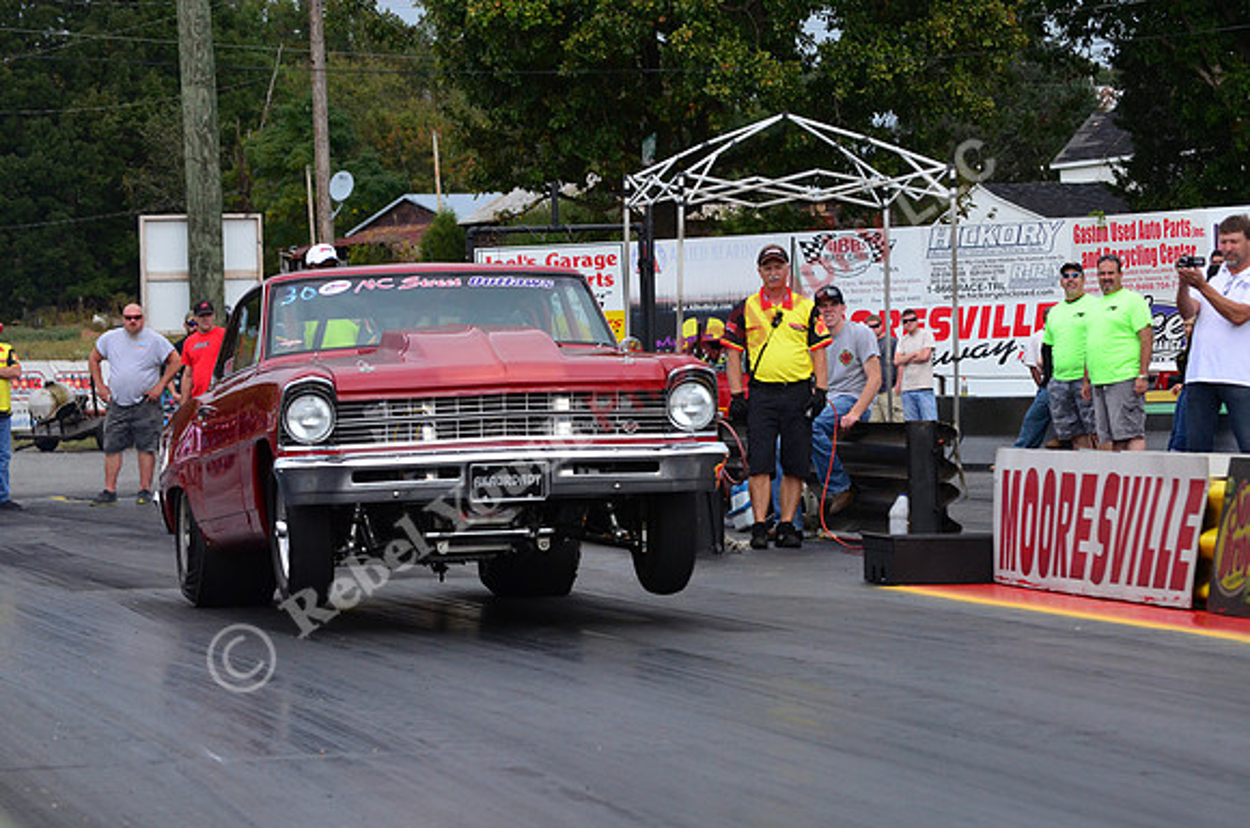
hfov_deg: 13.4
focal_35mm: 153
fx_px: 5301
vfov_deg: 8.9
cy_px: 414
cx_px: 625
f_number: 8
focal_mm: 102
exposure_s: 1/1000
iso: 1000
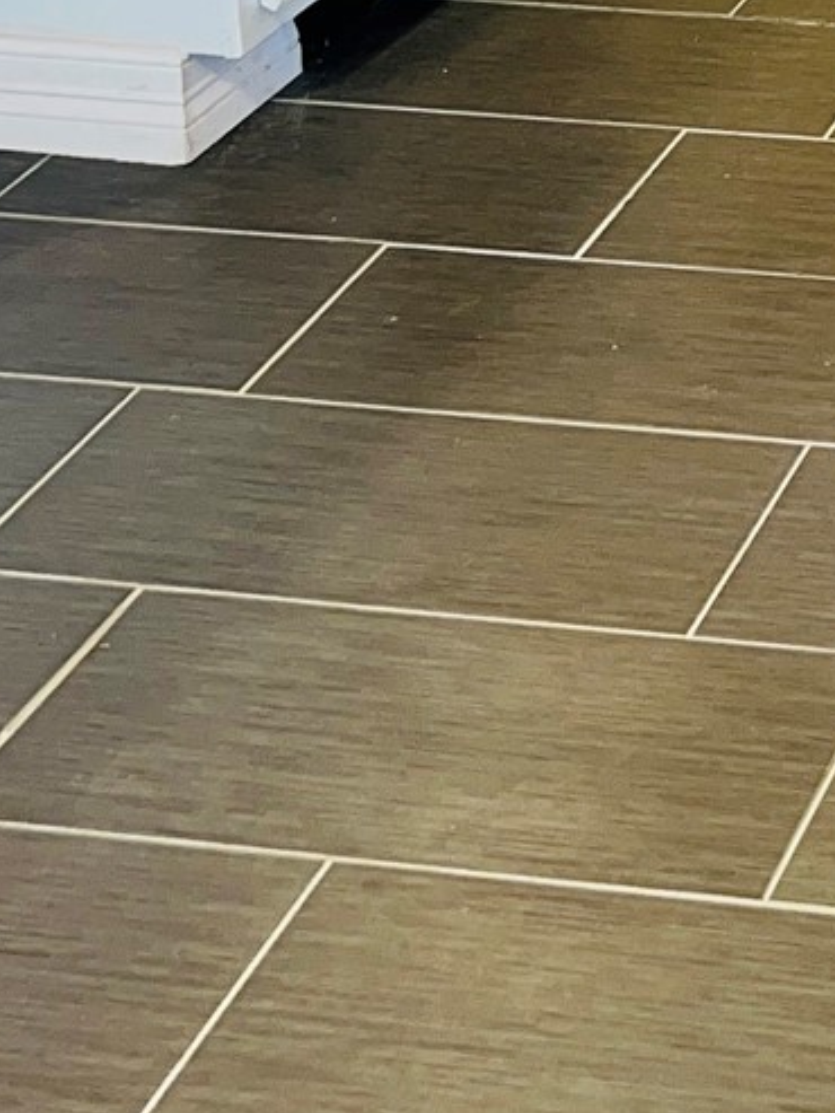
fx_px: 3472
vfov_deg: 16.7
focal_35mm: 108
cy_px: -526
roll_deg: -0.4
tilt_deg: -12.2
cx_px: 1300
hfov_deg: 12.9
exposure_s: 1/22
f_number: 1.5
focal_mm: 5.7
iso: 32
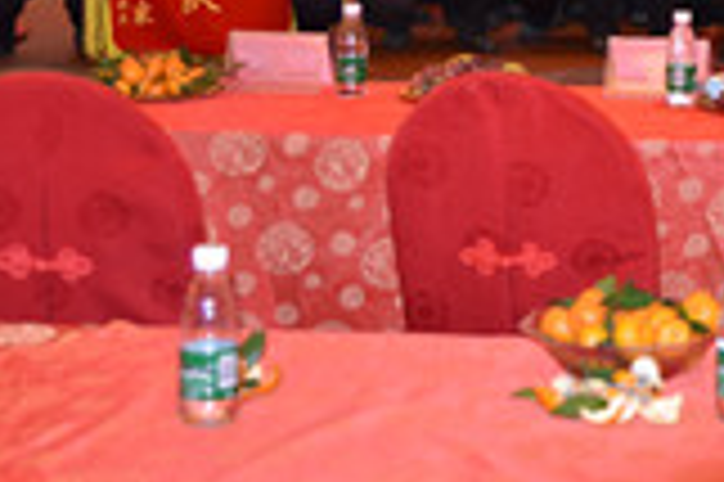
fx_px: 2250
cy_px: -232
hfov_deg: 17.1
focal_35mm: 112
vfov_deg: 11.7
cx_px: 971
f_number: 2.8
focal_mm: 24
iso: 400
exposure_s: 1/60
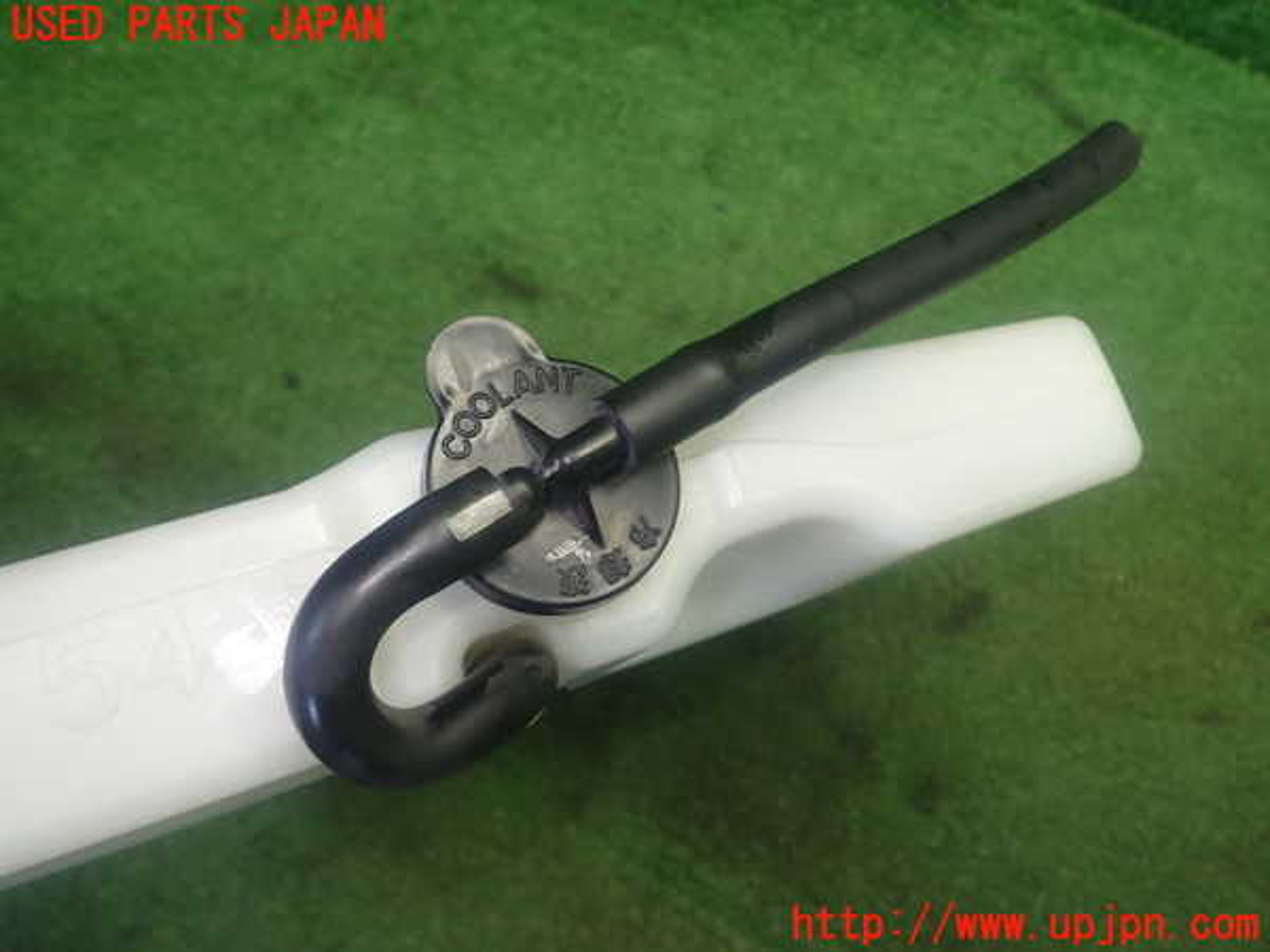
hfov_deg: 60.0
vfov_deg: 46.8
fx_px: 1101
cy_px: 476
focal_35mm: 30
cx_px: 635
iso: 200
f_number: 2.3
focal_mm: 5.4
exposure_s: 1/60
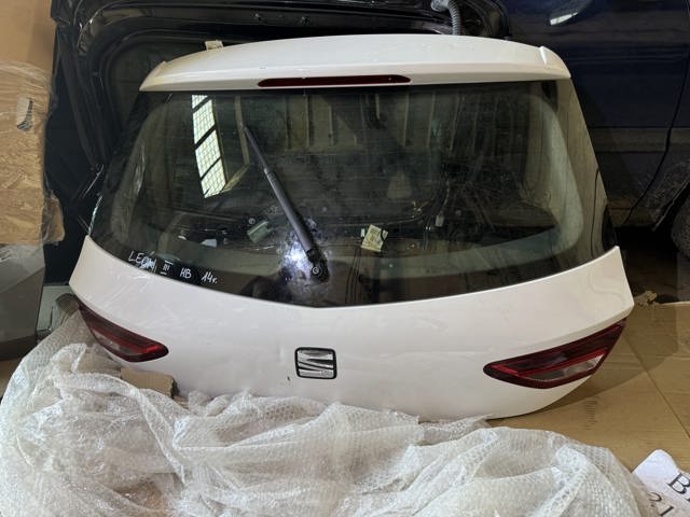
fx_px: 478
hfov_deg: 71.6
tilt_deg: -27.5
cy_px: 258
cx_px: 345
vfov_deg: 56.8
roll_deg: +1.6
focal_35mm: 24
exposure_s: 1/49
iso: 200
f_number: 1.78
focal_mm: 6.76
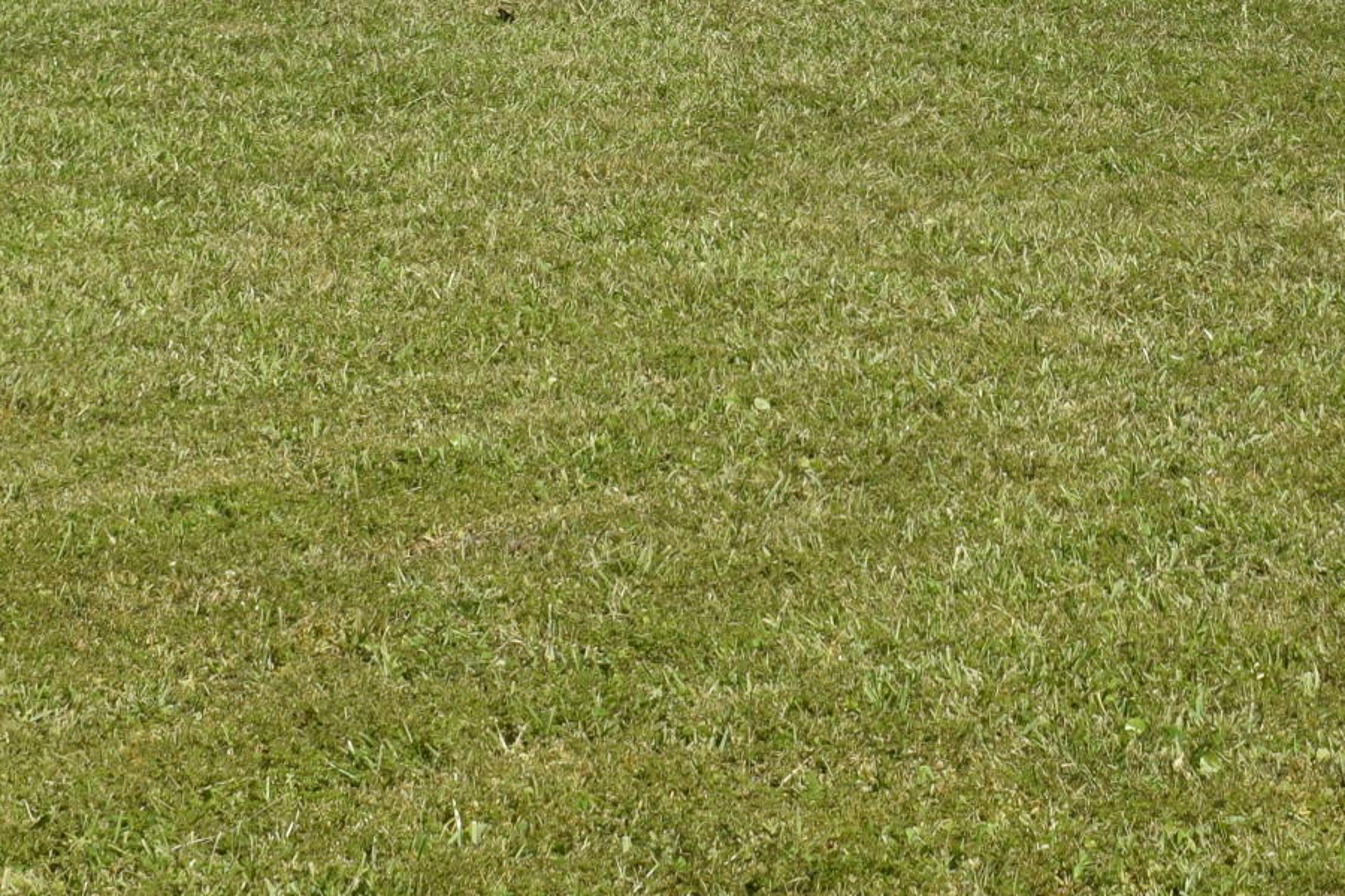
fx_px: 5230
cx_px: 1115
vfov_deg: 9.5
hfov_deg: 14.6
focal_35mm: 140
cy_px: -454
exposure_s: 1/400
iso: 200
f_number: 10
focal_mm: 28
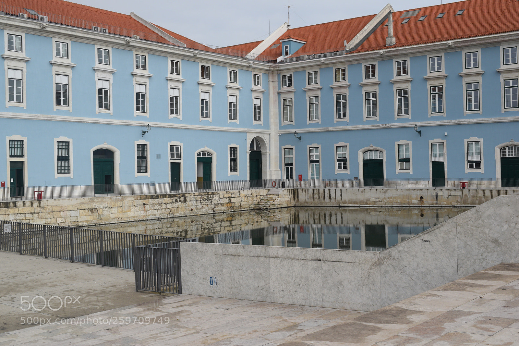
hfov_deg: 42.3
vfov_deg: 28.9
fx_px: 670
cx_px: 260
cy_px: 173
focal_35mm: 46
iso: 200
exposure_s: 1/400
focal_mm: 31
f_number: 10
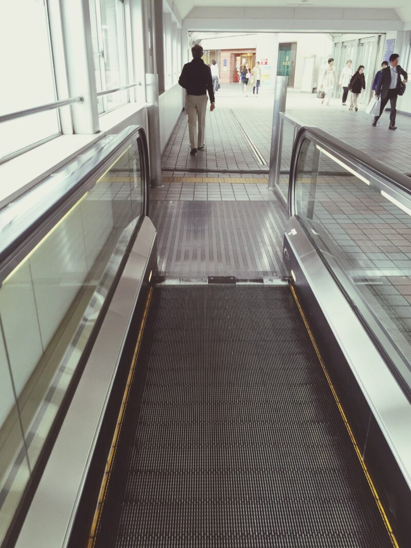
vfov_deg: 61.7
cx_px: 206
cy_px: 274
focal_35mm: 29
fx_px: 459
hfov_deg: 48.2
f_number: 2.2
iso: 50
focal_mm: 4.15
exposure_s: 1/120
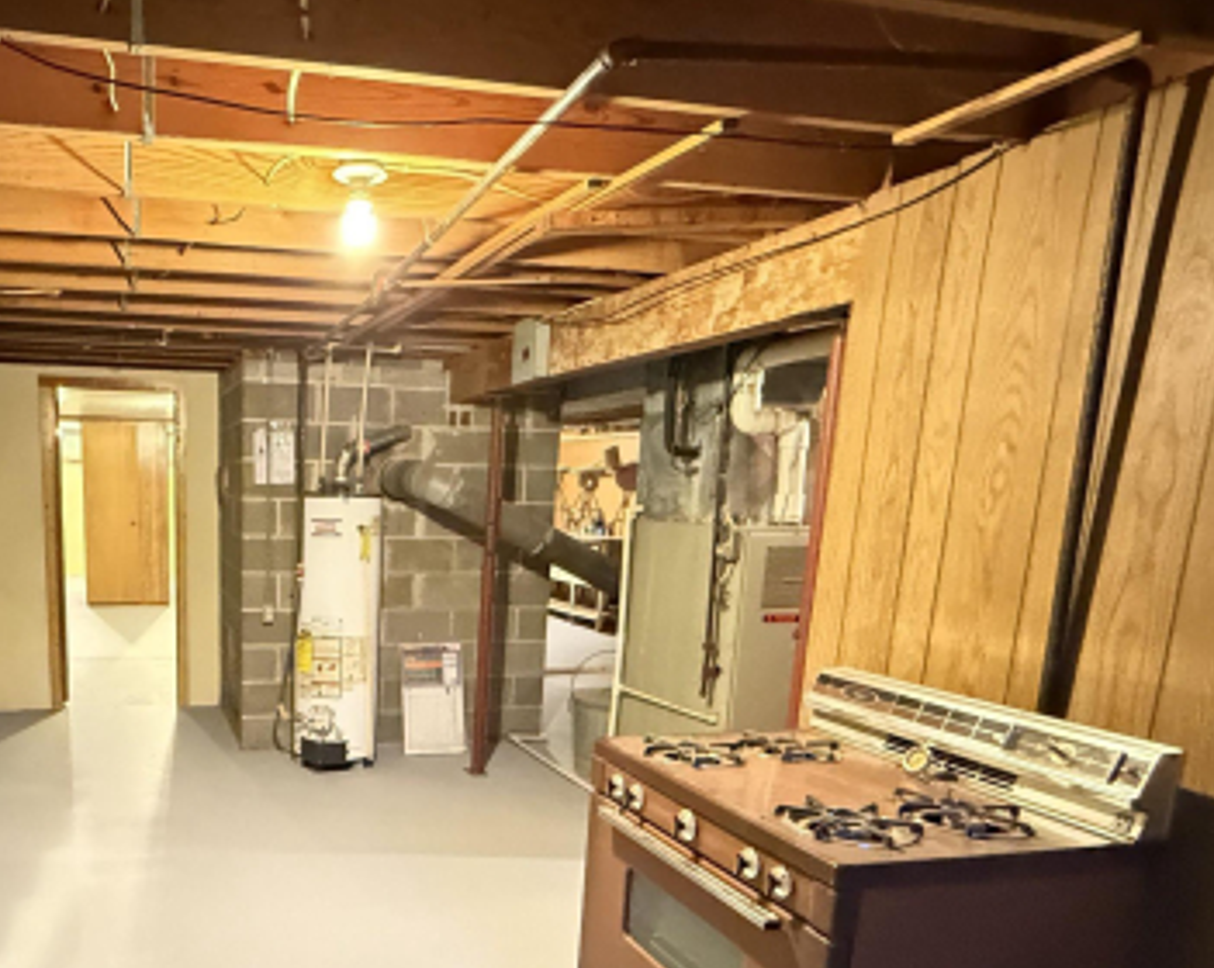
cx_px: 320
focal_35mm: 26
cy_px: 664
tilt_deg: -9.4
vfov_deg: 53.5
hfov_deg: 62.7
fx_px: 933
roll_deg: -1.4
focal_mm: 2.22
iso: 1600
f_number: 2.2
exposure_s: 1/30
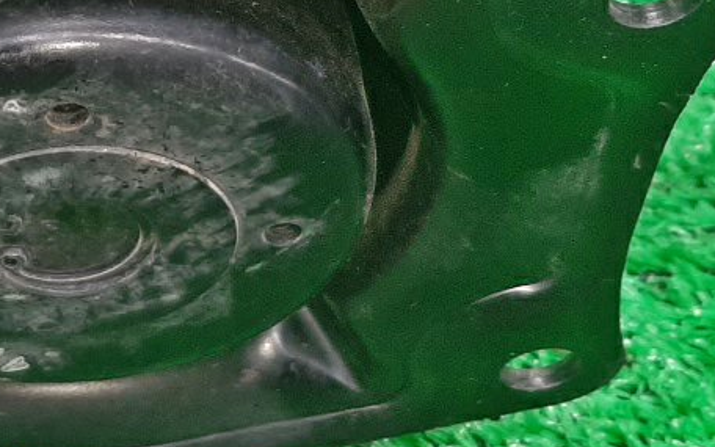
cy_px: 82
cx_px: 25
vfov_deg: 14.9
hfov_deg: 23.0
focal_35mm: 87
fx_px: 1695
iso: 137
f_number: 1.7
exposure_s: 1/50
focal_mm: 3.93
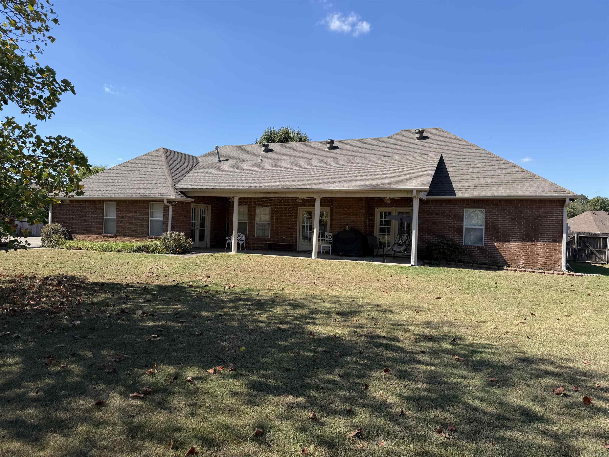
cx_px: 304
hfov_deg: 71.6
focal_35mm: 24
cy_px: 228
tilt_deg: -0.2
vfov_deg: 56.8
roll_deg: -1.2
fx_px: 422
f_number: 1.78
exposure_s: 1/3145
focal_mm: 6.76
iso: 80
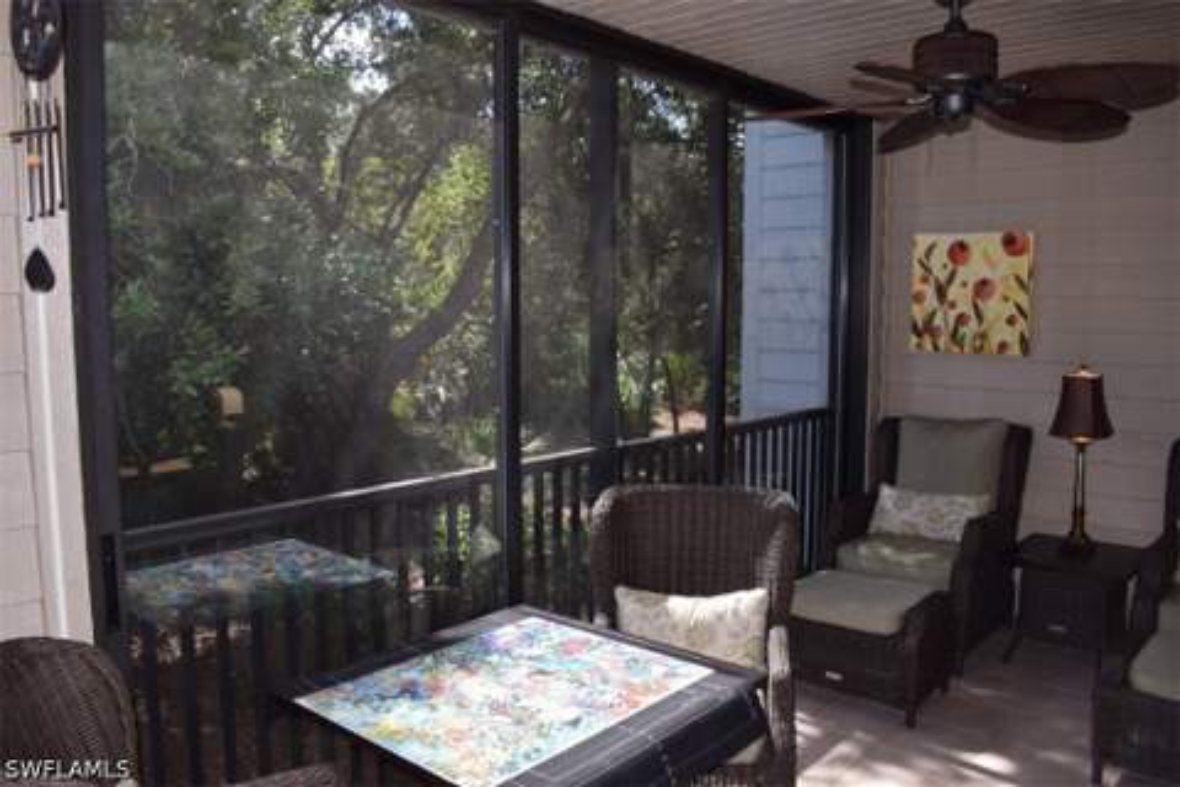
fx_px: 885
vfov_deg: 47.9
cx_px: 590
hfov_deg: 67.4
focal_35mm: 27
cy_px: 394
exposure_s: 1/125
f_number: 5.6
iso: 125
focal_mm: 18
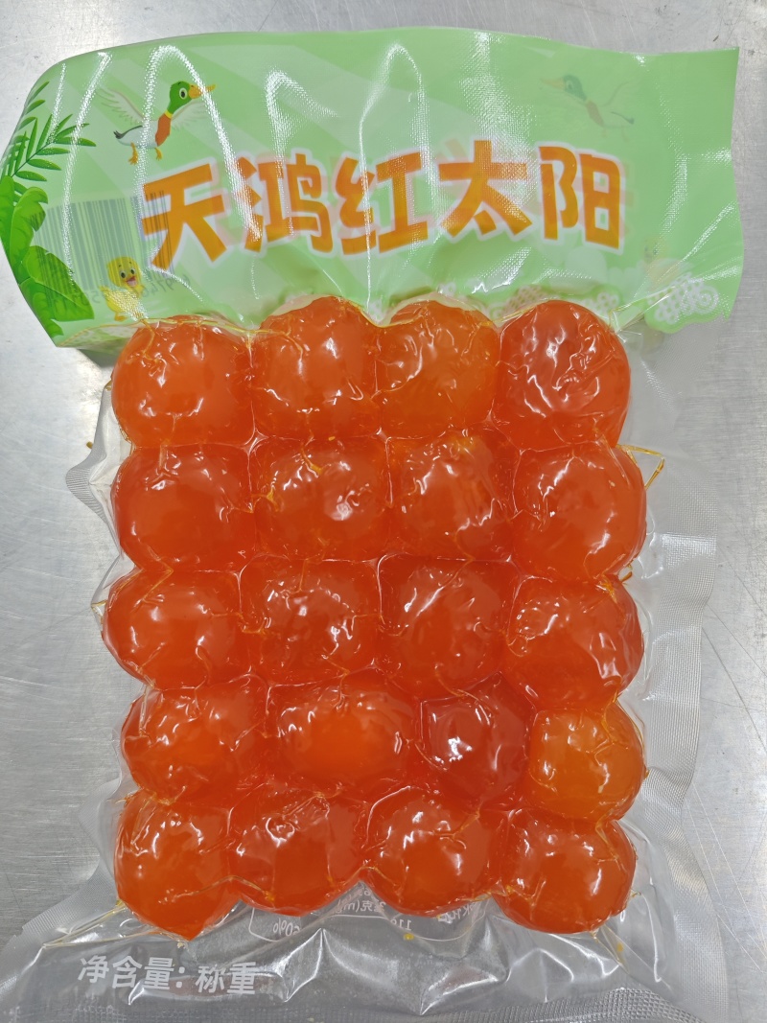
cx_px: 384
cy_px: 512
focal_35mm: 23
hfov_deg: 58.9
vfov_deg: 73.9
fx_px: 680
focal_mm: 8.7
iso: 400
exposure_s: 1/100
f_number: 1.9
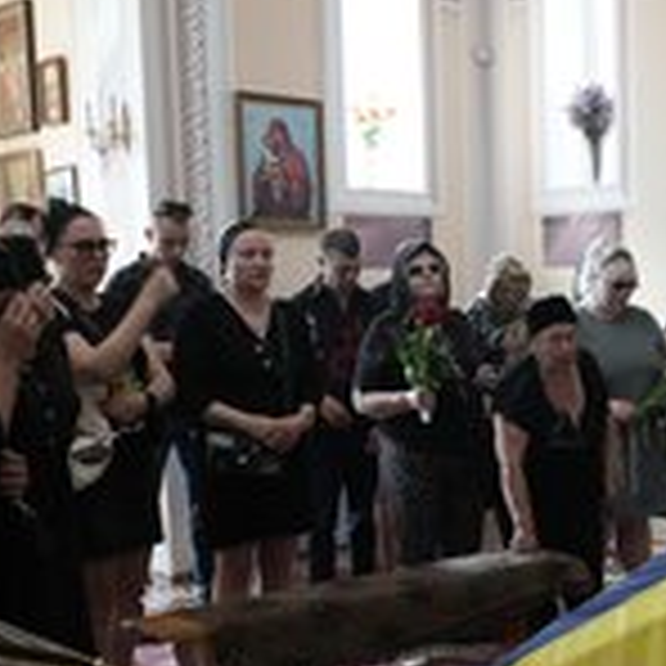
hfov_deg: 29.7
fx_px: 1197
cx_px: 612
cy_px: 493
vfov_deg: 30.6
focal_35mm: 55
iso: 1000
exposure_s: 1/50
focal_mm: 24
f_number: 2.8
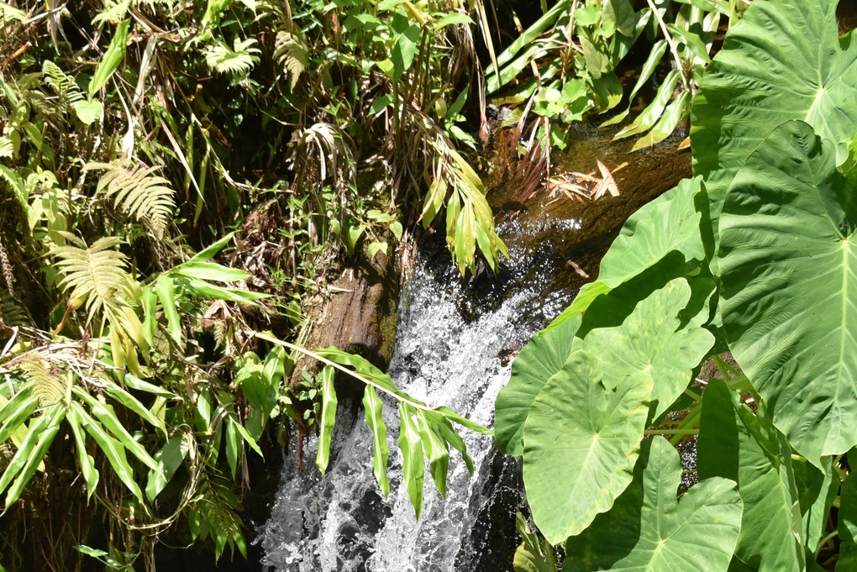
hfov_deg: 14.6
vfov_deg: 9.7
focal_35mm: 140
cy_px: 556
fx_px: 3334
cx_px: 523
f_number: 6.3
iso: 2000
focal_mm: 68
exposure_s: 1/3200
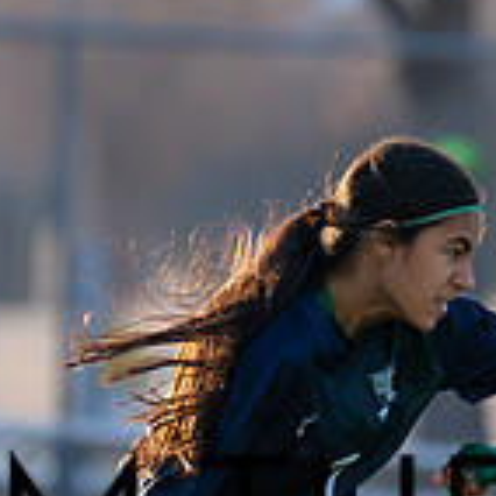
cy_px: 369
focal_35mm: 1465
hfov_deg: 1.2
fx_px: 23749
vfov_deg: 1.2
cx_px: 506
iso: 400
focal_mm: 200
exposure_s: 1/2500
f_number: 2.8
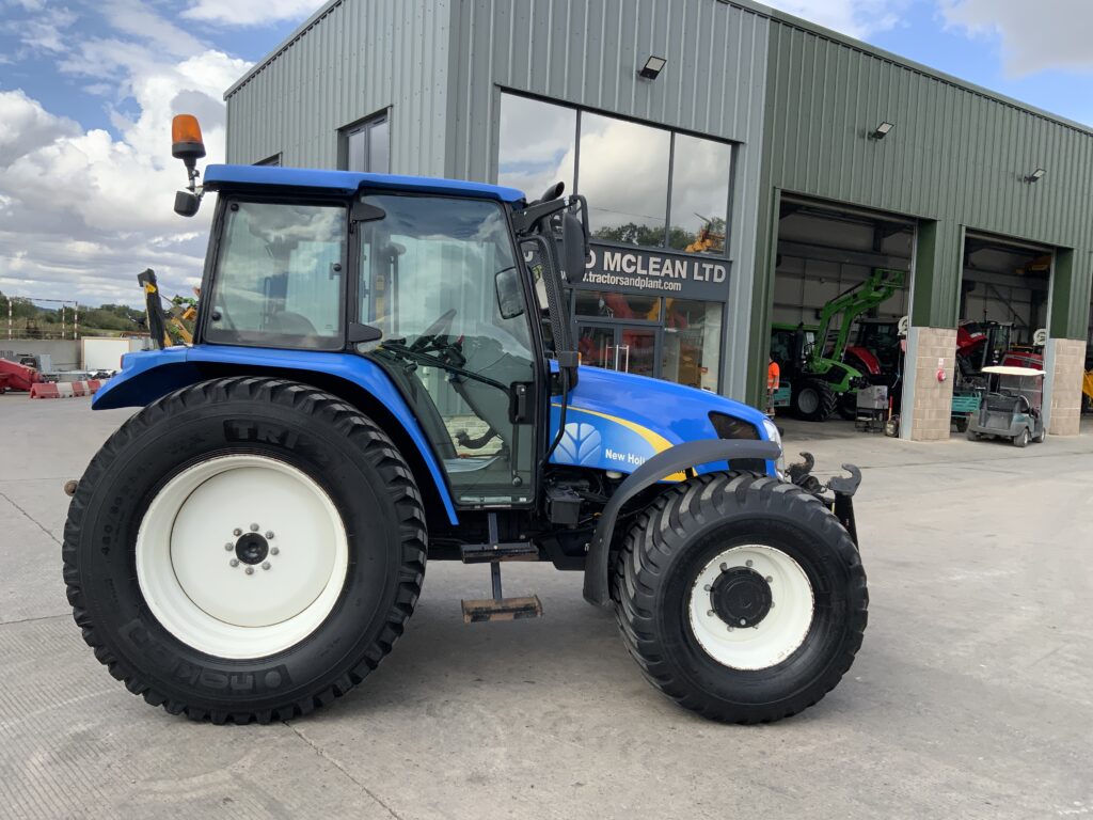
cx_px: 546
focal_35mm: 29
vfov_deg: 48.2
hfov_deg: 61.7
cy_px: 410
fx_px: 916
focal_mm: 3
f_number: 1.8
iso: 16
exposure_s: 1/816
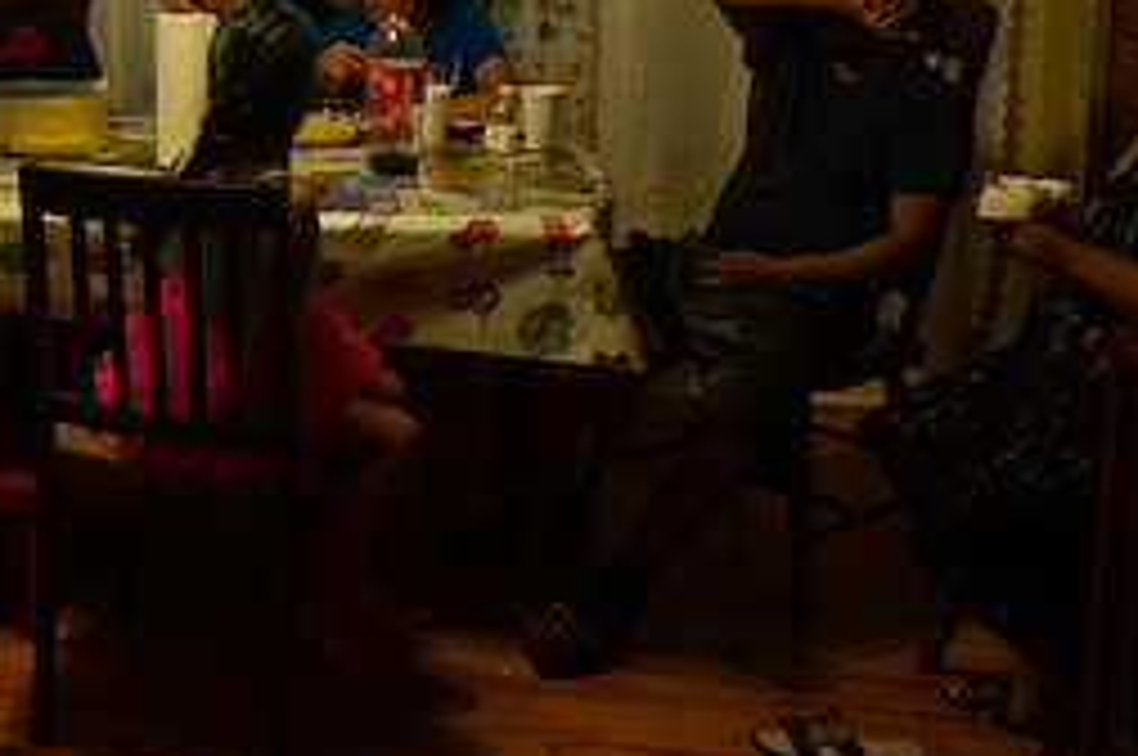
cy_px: 32
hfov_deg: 33.3
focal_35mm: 55
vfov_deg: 23.7
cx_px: 9
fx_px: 1736
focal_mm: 24
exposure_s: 1/60
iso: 2000
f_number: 5.6
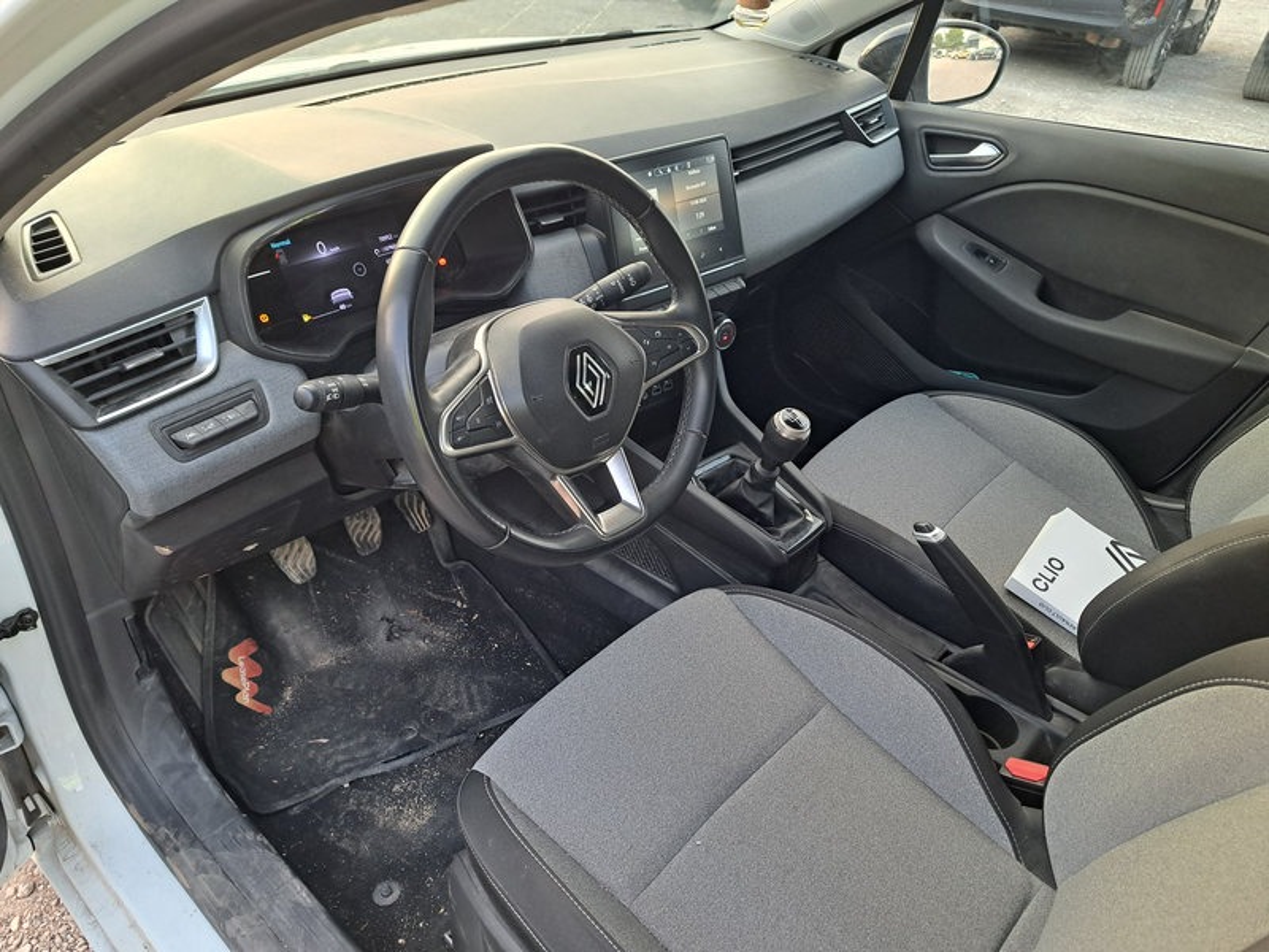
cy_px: 476
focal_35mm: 24
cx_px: 634
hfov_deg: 71.6
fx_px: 880
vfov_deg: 56.8
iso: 125
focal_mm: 5.23
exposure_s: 1/50
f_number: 1.8
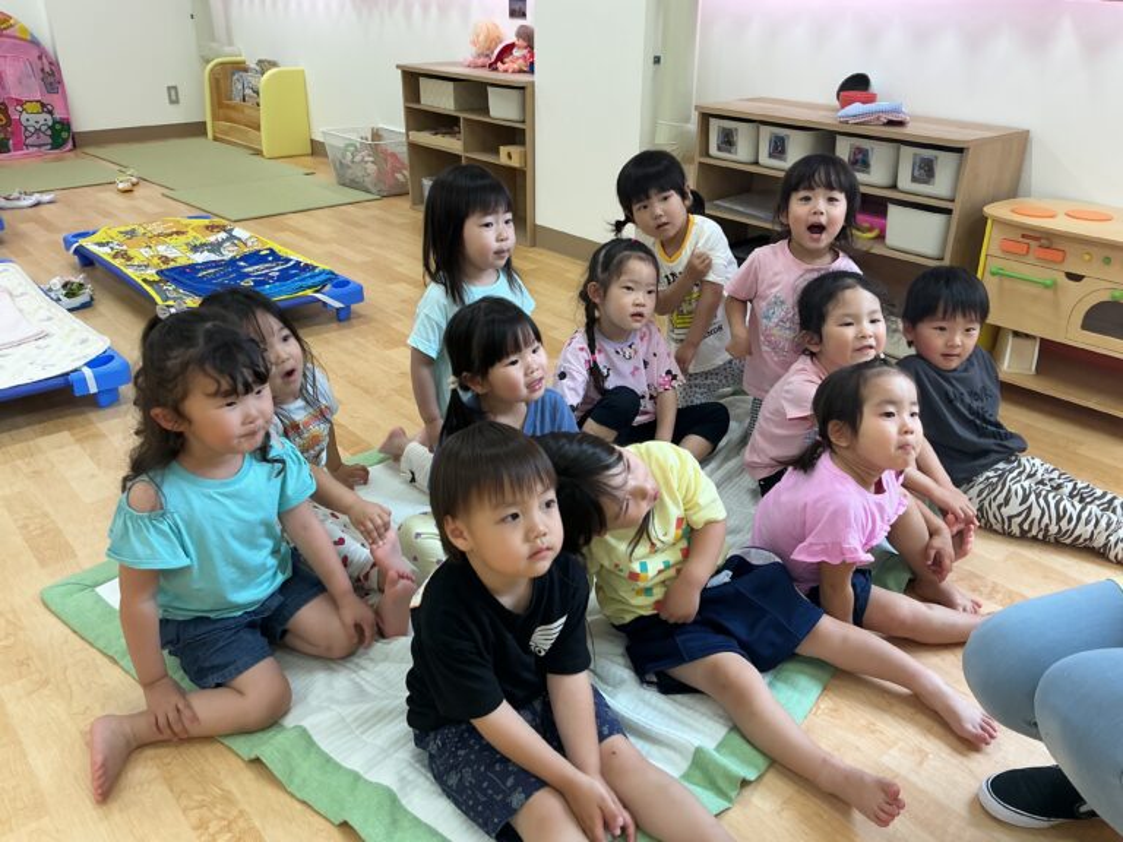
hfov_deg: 61.7
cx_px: 562
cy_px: 421
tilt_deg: -25.0
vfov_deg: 48.2
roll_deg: -0.2
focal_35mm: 29
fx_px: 941
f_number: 1.8
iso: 40
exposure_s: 1/60
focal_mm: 3
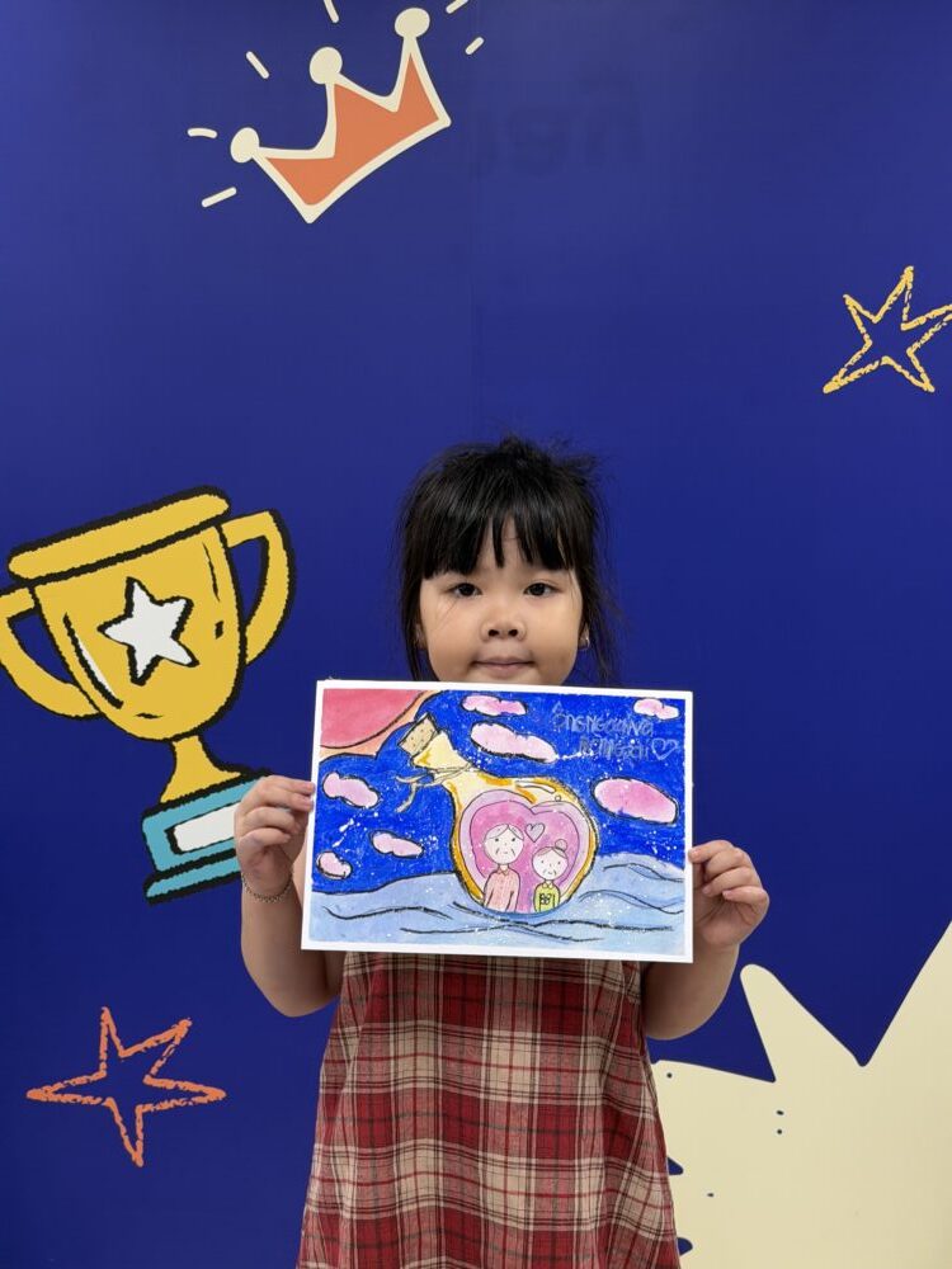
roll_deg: -0.3
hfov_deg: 30.3
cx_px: 476
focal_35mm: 48
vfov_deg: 39.7
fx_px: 1760
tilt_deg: -6.5
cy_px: 634
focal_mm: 6.76
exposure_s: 1/100
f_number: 1.78
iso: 80
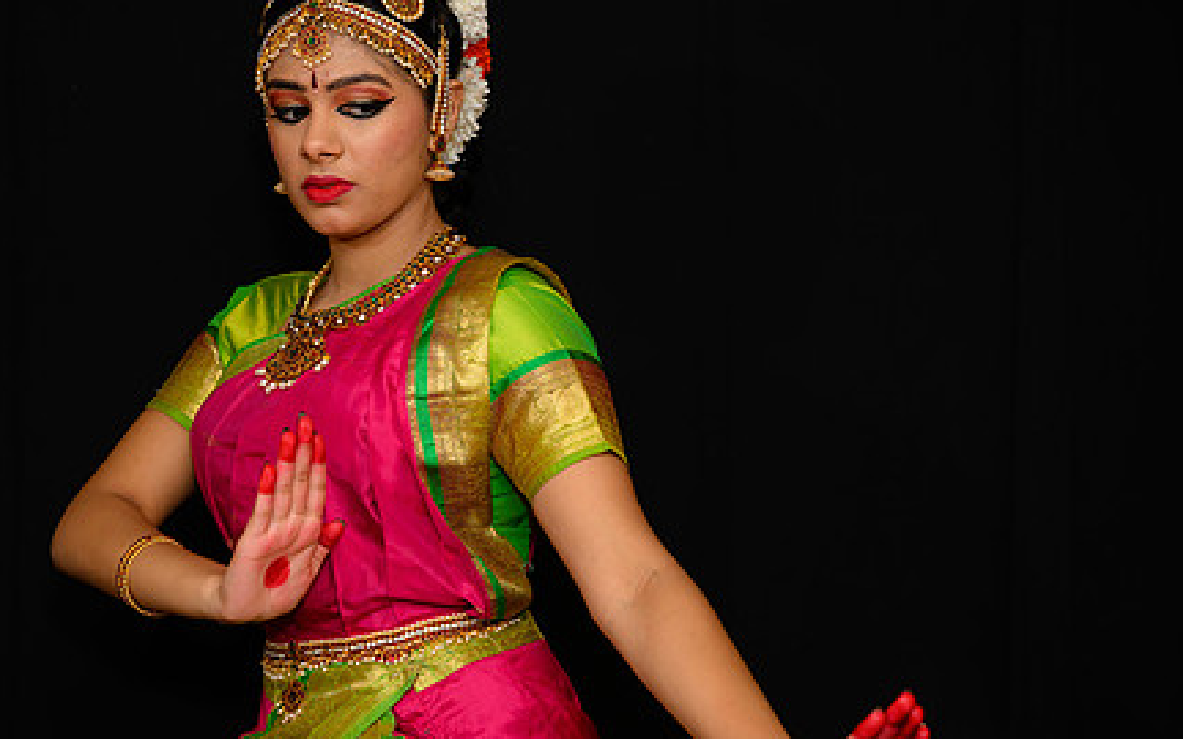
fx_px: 2998
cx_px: 490
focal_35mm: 93
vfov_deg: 14.1
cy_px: 374
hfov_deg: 22.3
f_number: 5
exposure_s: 1/125
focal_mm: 68
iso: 800
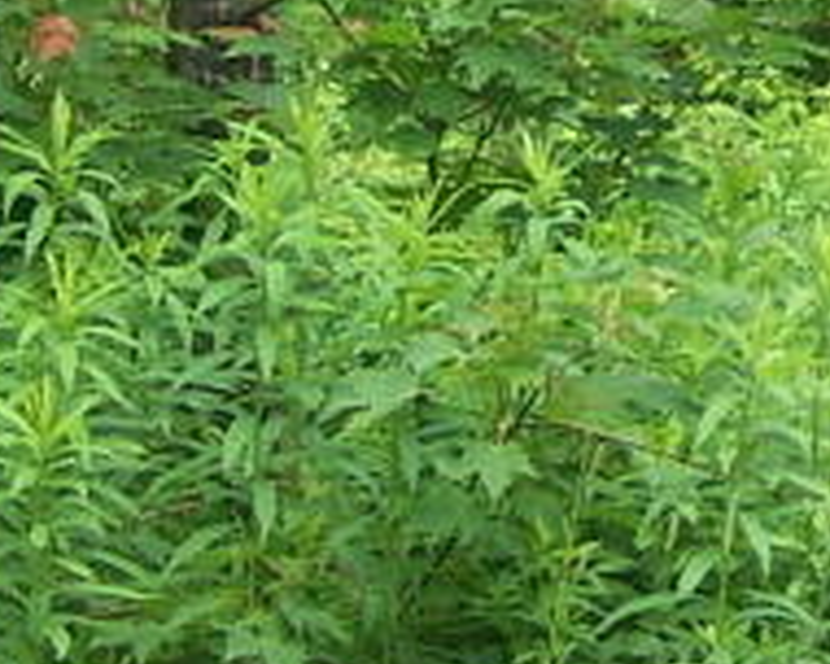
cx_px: 1193
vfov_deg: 7.7
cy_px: -149
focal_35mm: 200
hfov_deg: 9.4
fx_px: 4913
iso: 80
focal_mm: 6.3
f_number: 2.8
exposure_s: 1/250
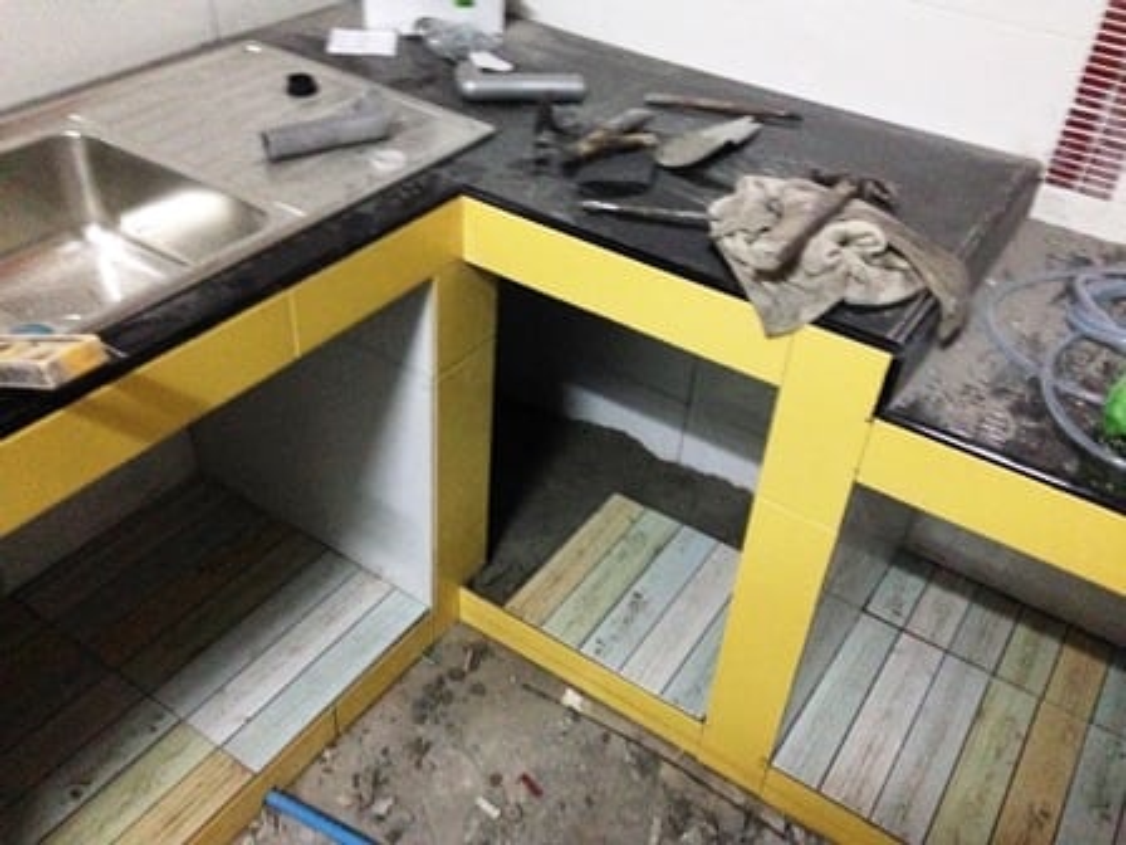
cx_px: 563
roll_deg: -3.9
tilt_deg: -40.3
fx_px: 1073
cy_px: 422
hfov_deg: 55.4
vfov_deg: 42.9
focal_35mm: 33
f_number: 2.4
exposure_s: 1/15
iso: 800
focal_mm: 4.12
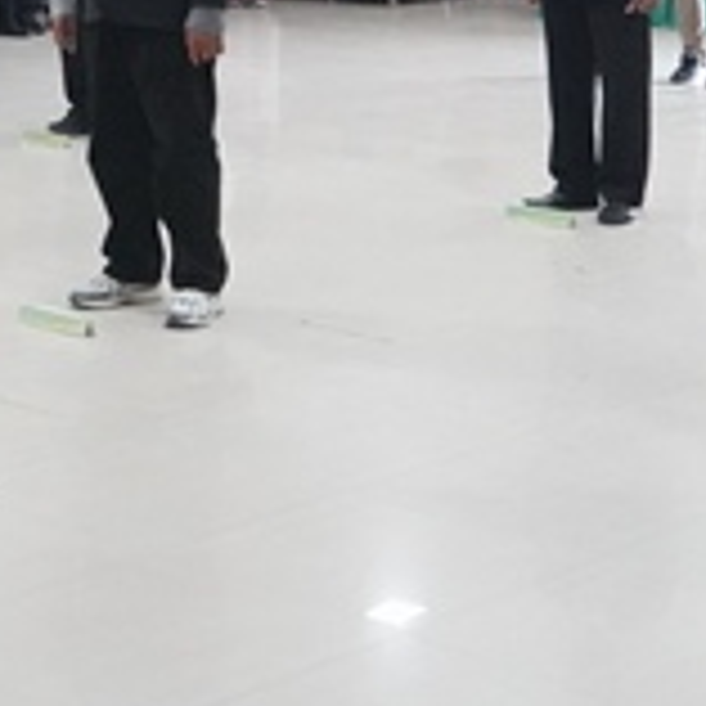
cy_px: -232
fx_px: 2400
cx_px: -94
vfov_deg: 15.8
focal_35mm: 104
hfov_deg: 16.2
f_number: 7.1
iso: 12800
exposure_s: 1/160
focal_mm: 24
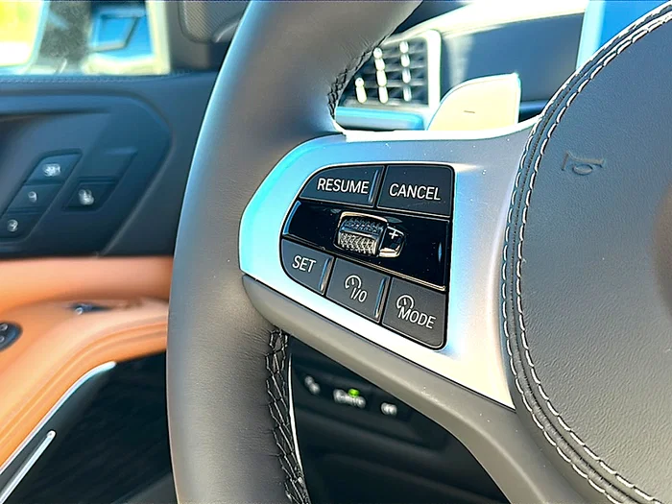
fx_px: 738
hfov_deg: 49.0
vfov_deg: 37.7
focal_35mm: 38
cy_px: 252
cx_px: 336
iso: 80
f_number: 1.78
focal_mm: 6.86
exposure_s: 1/194
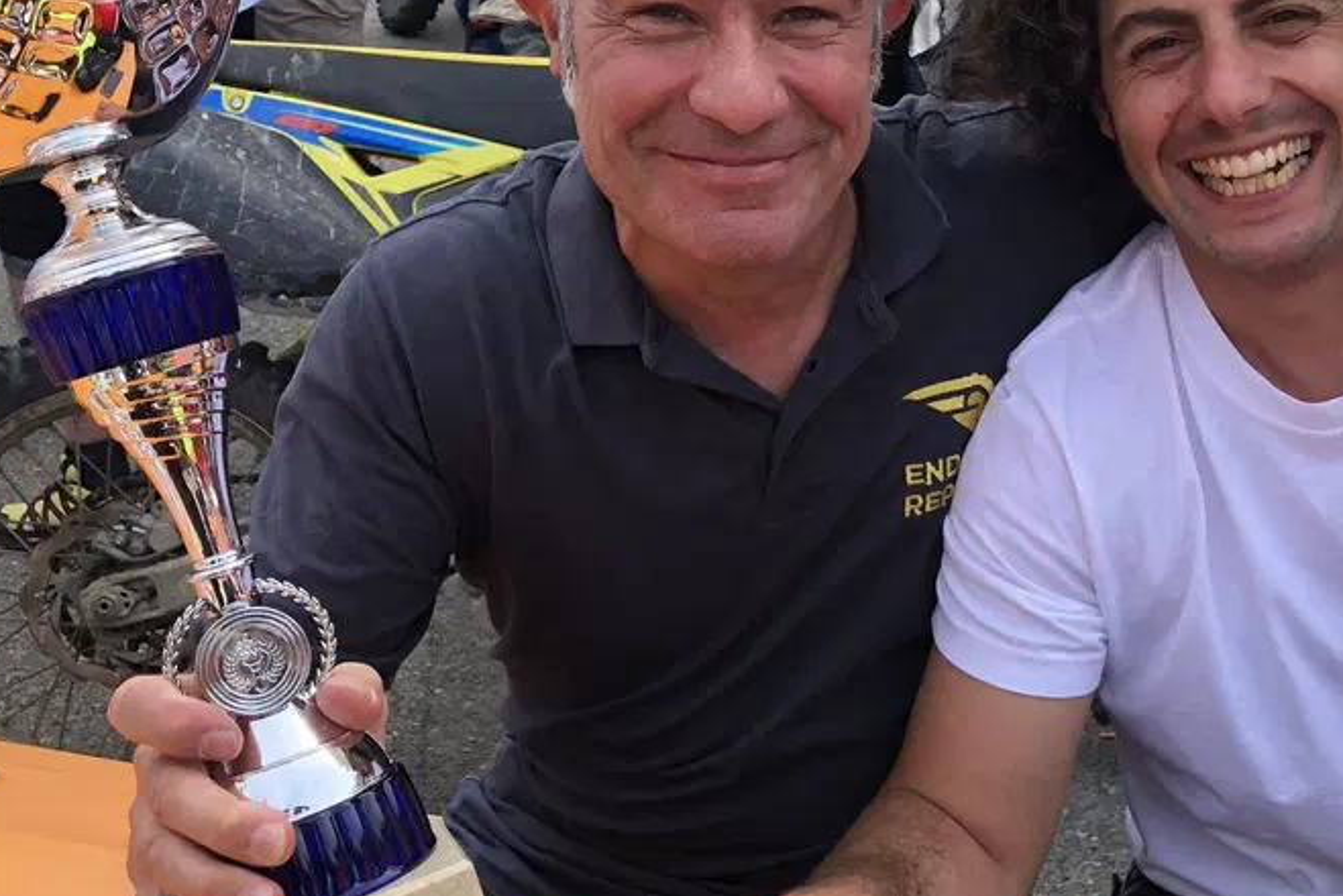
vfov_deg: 25.4
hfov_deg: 37.0
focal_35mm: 53
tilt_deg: -16.0
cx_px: 935
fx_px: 1978
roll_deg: -0.2
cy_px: 312
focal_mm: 3.99
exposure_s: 1/436
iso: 20
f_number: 1.8
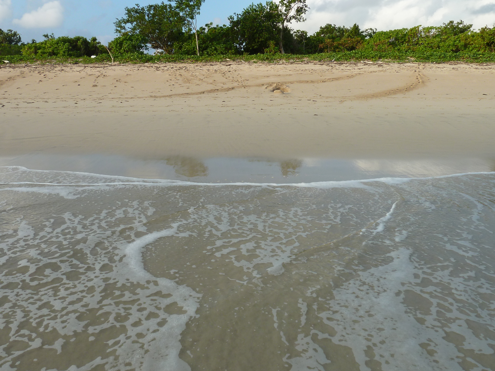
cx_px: 241
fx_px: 415
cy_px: 168
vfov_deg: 48.2
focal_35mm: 29
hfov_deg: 61.7
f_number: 4
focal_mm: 4.1
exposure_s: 1/320
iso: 80
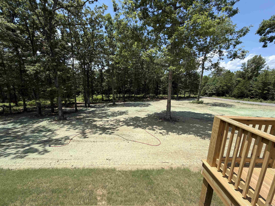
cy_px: 103
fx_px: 111
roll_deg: -1.7
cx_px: 138
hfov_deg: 102.1
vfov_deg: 85.7
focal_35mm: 14
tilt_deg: -11.2
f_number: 2.2
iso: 25
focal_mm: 2.22
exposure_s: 1/770
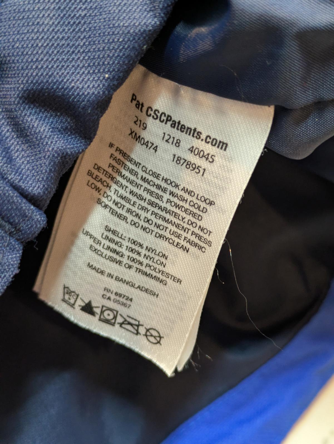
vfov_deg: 37.5
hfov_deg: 28.6
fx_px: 656
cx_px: 167
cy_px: 222
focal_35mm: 51
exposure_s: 1/40
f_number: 1.89
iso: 244
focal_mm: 5.43
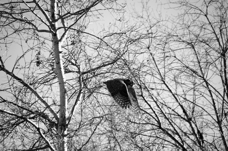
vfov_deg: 3.6
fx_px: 2370
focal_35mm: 375
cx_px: 114
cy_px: 76
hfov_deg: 5.5
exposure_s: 1/400
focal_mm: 250
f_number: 6.3
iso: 250
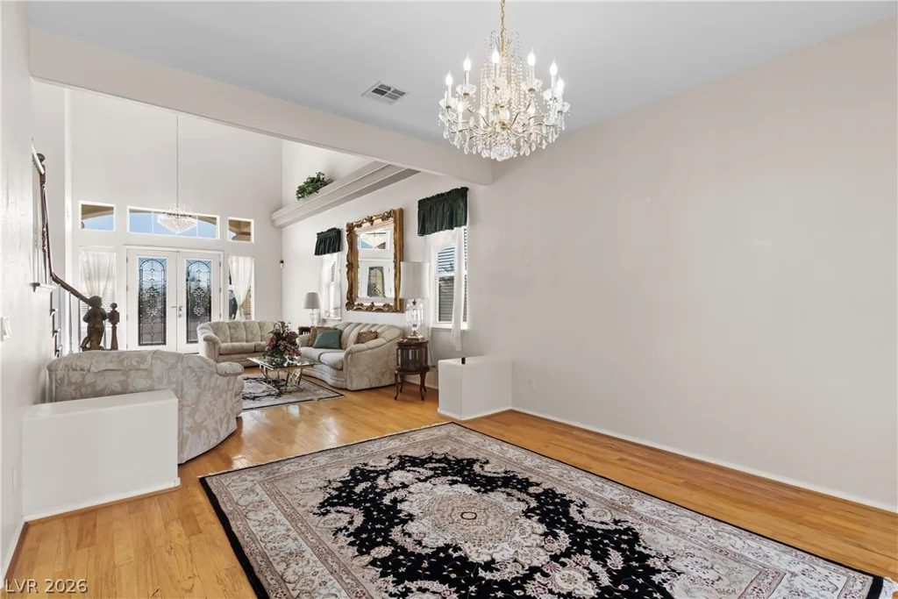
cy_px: 300
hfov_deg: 93.3
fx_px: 424
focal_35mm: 17
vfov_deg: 70.5
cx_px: 449
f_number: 8
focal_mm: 17
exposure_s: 1/30
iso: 500
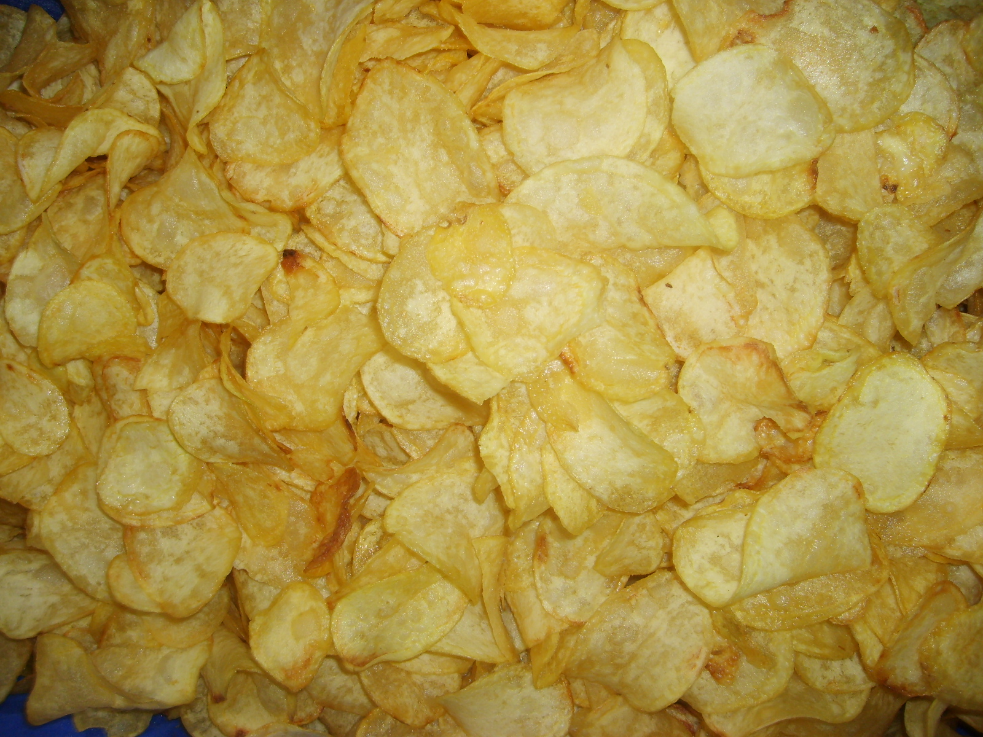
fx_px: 994
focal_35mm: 35
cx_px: 492
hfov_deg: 52.6
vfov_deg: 40.7
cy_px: 368
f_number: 2.8
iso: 100
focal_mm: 5.8
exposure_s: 1/45
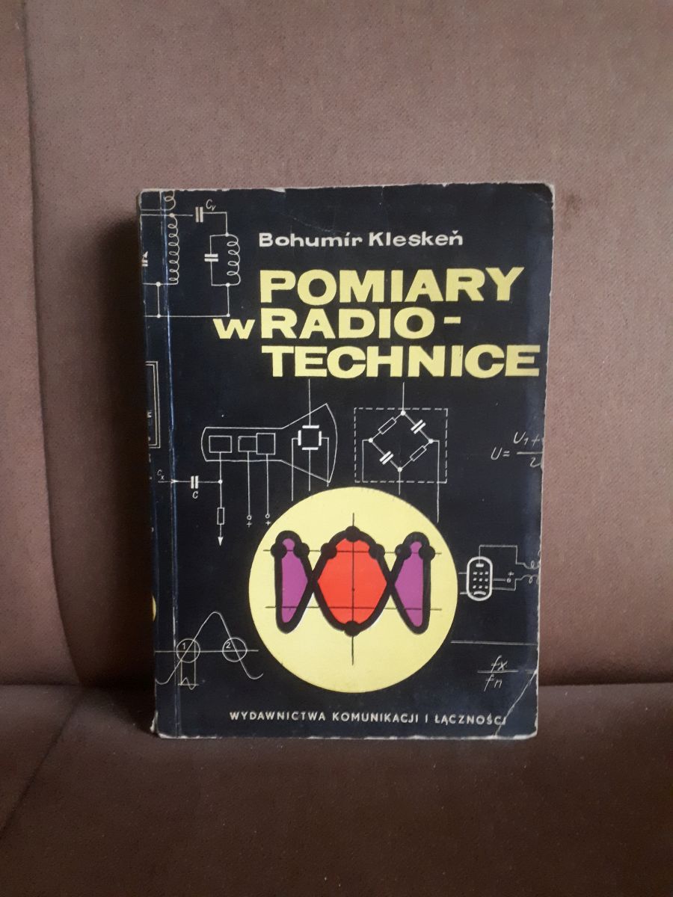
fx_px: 700
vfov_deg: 65.3
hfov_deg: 51.4
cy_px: 448
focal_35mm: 27
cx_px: 336
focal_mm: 3.6
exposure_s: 1/15
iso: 800
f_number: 1.9
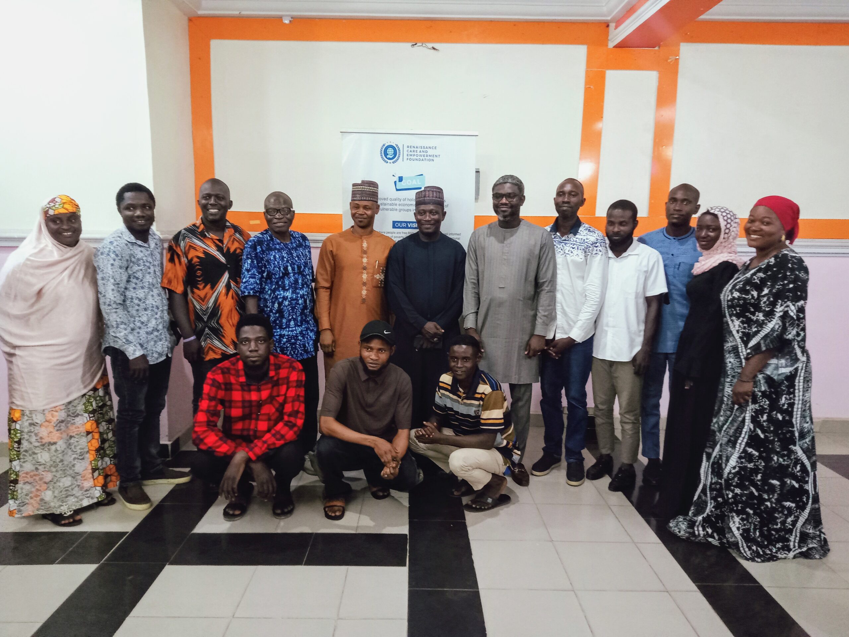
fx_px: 687
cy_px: 318
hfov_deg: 63.4
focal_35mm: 28
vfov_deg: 49.7
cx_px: 424
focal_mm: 3.37
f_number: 2.2
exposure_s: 1/25
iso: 847
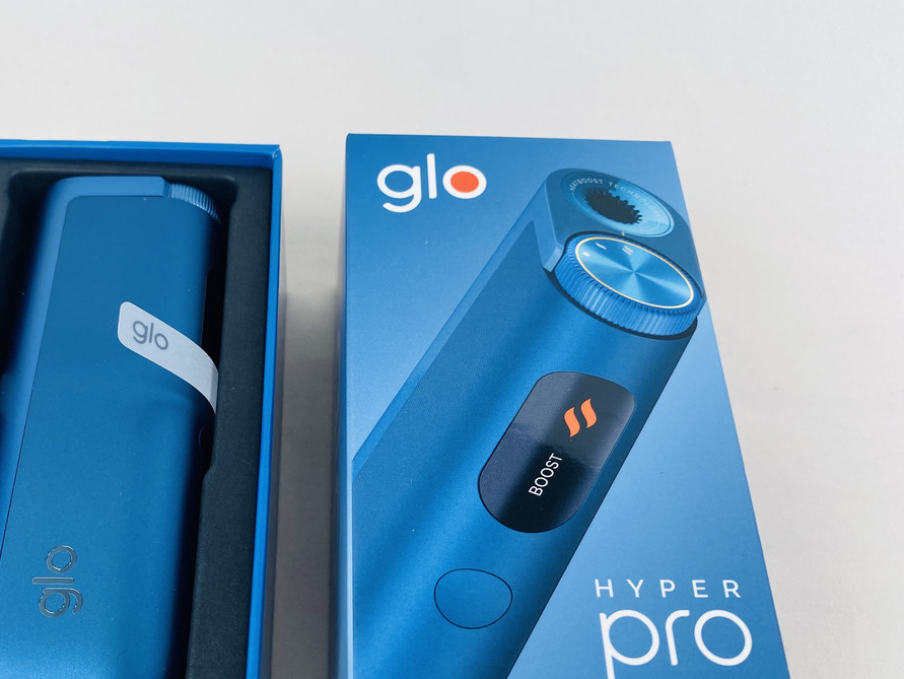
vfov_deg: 40.3
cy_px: 443
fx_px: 914
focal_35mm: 35
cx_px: 345
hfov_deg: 52.1
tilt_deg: -63.8
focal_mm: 4.25
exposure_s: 1/296
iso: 32
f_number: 1.8
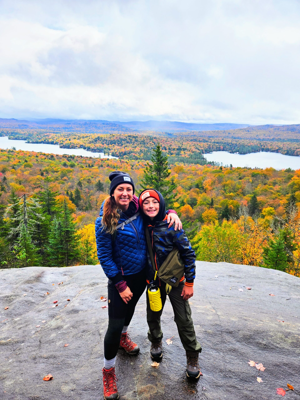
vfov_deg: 73.9
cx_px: 150
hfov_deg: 58.9
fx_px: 266
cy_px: 200
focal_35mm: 23
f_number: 1.8
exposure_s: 1/529
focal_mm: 5.4
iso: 32
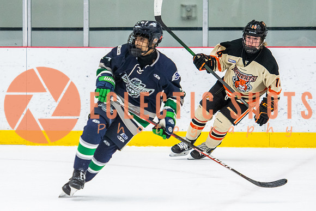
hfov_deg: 7.0
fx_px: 2566
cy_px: 104
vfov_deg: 4.7
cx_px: 97
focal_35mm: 292
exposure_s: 1/640
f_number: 2.8
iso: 1800
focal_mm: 140
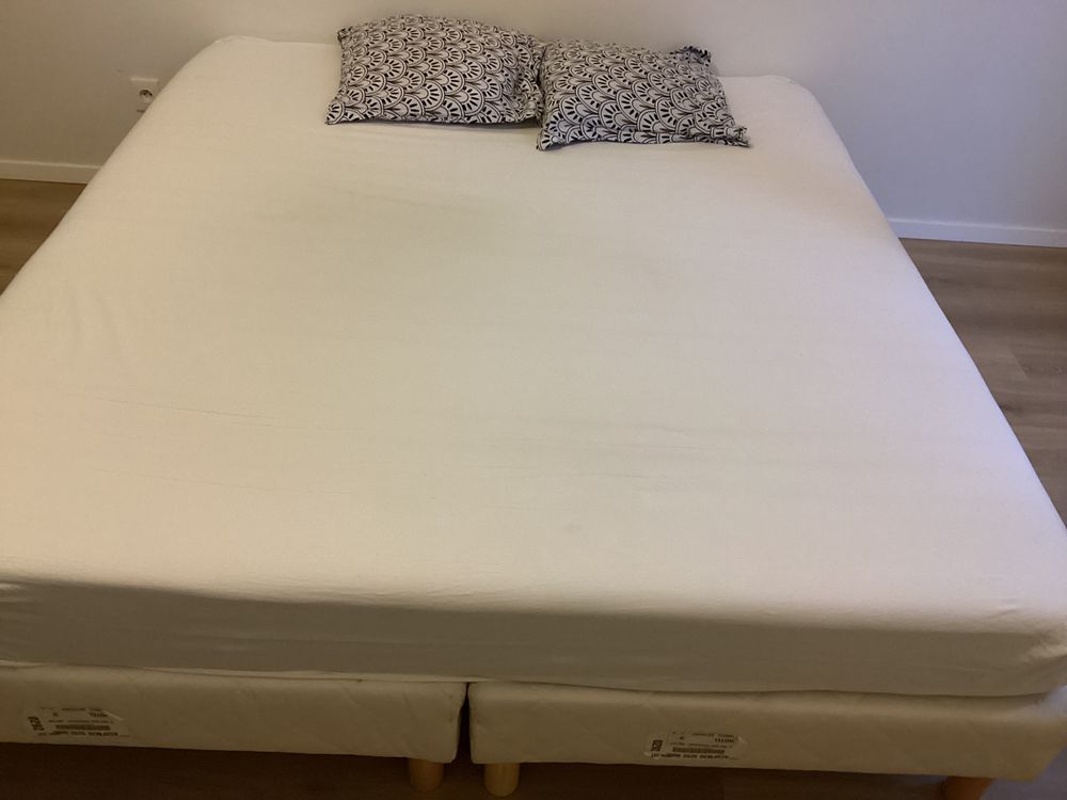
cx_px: 534
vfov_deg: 45.4
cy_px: 400
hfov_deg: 58.4
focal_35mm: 31
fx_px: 956
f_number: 2.4
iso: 320
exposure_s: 1/33
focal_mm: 3.3
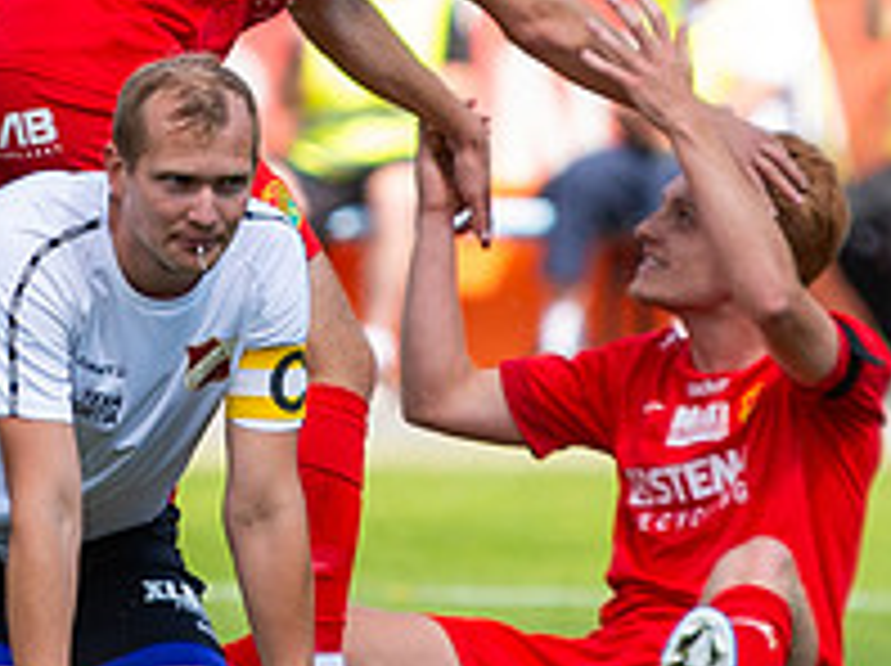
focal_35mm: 1195
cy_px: 347
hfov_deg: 1.7
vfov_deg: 1.2
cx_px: 428
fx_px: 30722
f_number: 3.2
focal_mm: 200
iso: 250
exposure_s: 1/2000
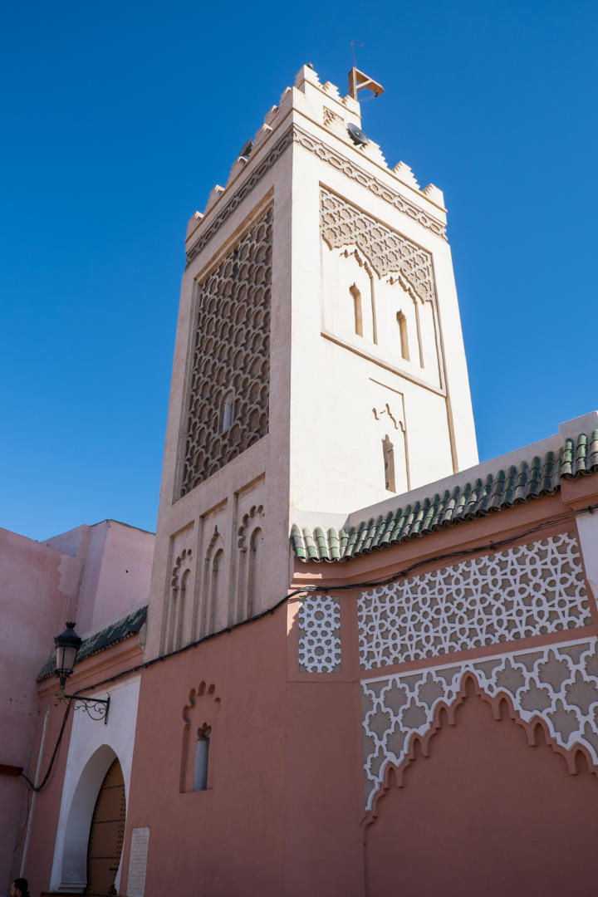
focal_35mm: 27
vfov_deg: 67.4
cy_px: 448
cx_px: 299
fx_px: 673
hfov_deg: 47.9
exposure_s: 1/1100
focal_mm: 18
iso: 200
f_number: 4
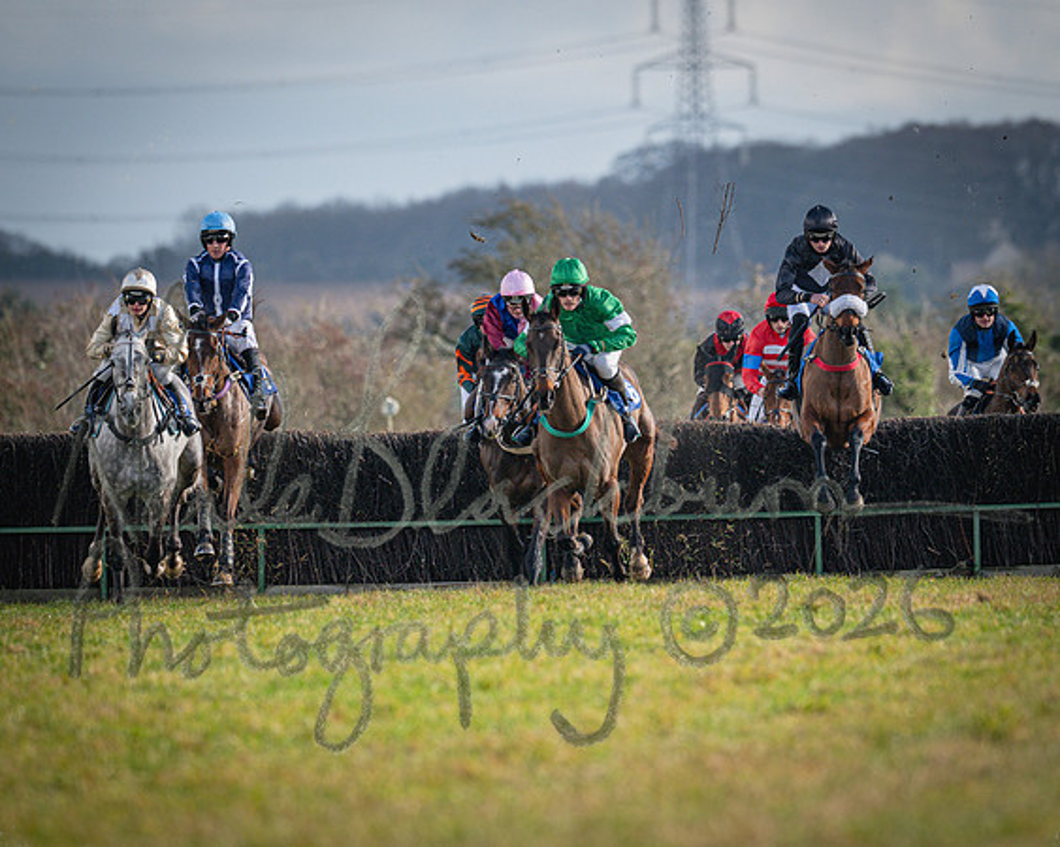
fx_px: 21201
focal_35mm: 676
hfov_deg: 2.9
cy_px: 424
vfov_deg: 2.3
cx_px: 530
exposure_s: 1/1600
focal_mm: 400
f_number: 5
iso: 400
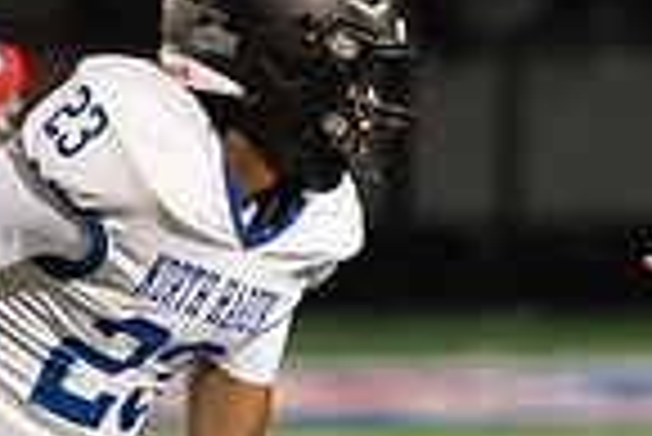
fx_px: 22879
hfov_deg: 1.6
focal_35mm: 1262
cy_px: 359
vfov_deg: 1.1
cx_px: 1036
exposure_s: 1/1250
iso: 12800
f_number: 2.8
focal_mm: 200
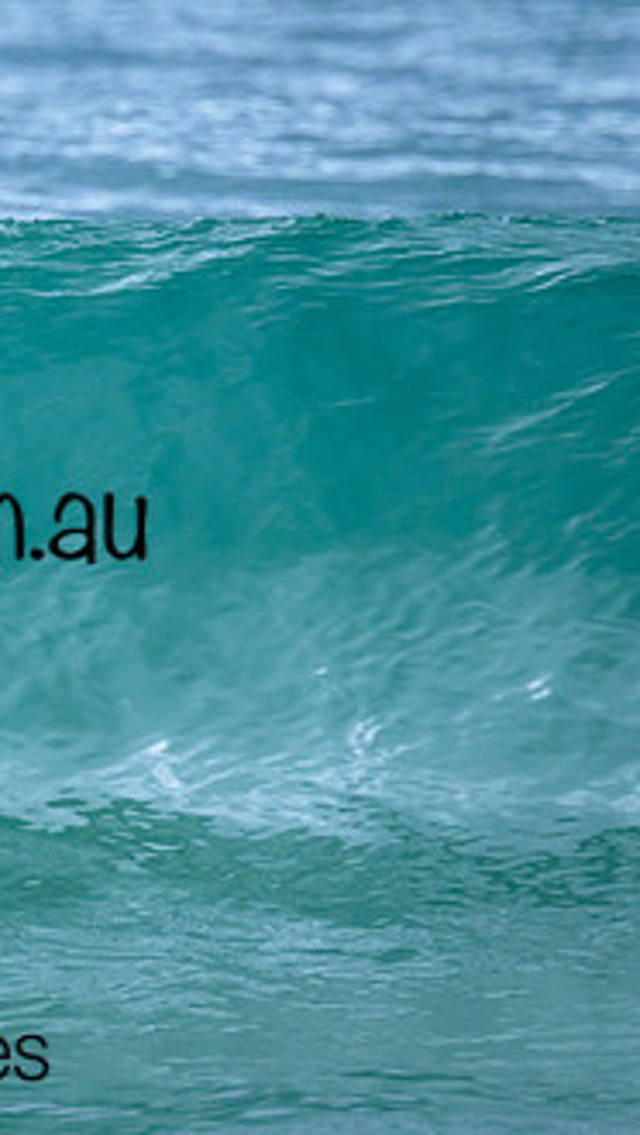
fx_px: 36509
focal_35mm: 1212
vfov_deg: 1.8
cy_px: 428
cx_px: -238
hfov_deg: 1.0
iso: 2200
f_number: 8
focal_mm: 560
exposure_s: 1/2000
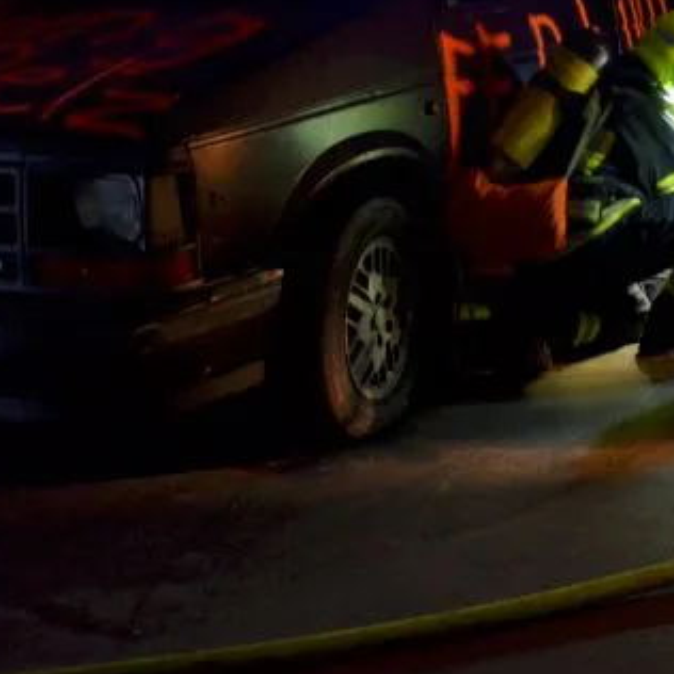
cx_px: 668
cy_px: 232
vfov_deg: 25.2
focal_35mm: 68
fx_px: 1498
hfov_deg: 24.3
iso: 3200
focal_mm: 26
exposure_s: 1/1.3
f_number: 4
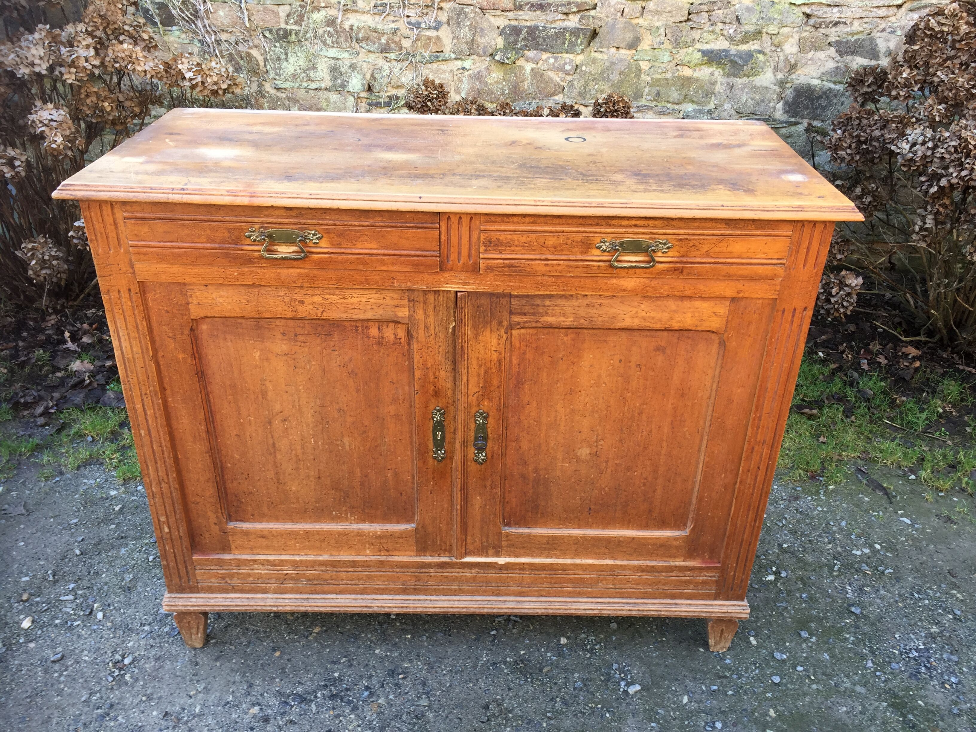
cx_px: 488
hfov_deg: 61.7
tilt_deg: -29.9
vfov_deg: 48.2
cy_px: 366
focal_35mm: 29
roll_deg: -2.3
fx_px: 818
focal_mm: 4.15
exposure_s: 1/50
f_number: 2.2
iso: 32
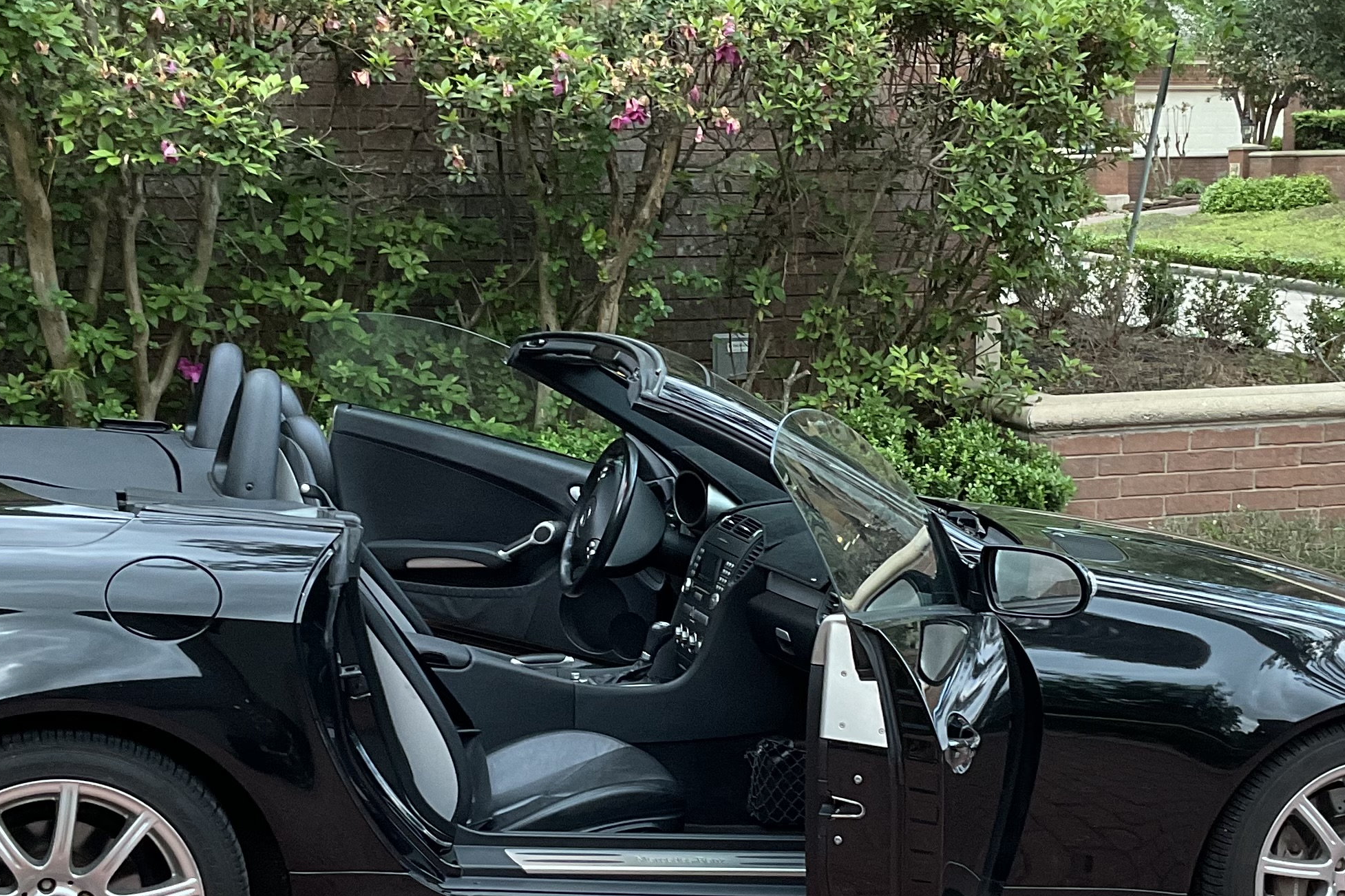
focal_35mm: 62
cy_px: 594
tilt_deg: -11.5
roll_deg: +0.0
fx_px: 2316
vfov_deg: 21.8
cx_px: 697
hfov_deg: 32.4
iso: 80
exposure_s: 1/60
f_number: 1.8
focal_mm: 3
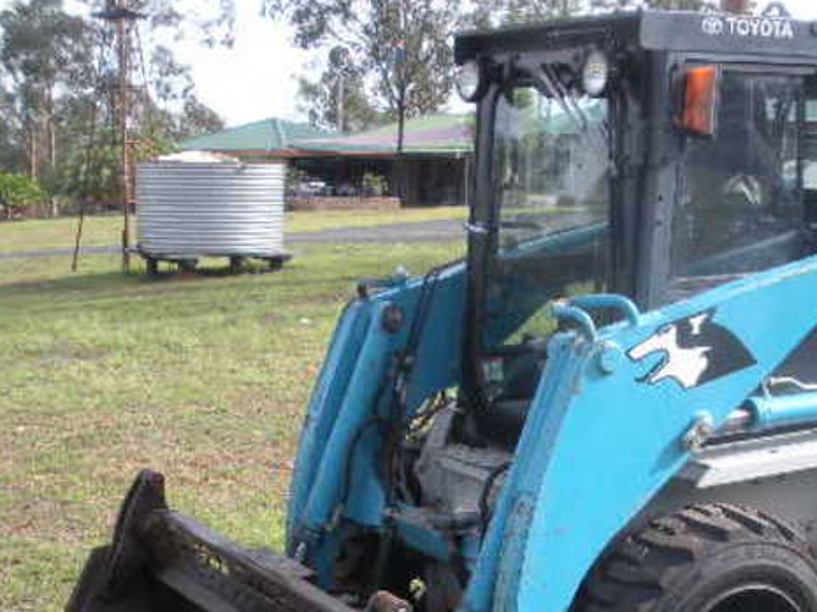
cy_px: 521
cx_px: 546
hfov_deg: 31.0
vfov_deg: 23.2
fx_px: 1462
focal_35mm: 62
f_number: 3.5
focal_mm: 6.3
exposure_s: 1/218
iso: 64
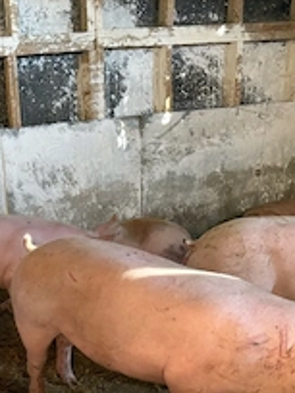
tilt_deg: -24.5
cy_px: 331
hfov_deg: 27.9
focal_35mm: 51
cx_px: 56
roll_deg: +3.0
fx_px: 580
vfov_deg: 35.9
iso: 400
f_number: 1.6
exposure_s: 1/50
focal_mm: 5.96
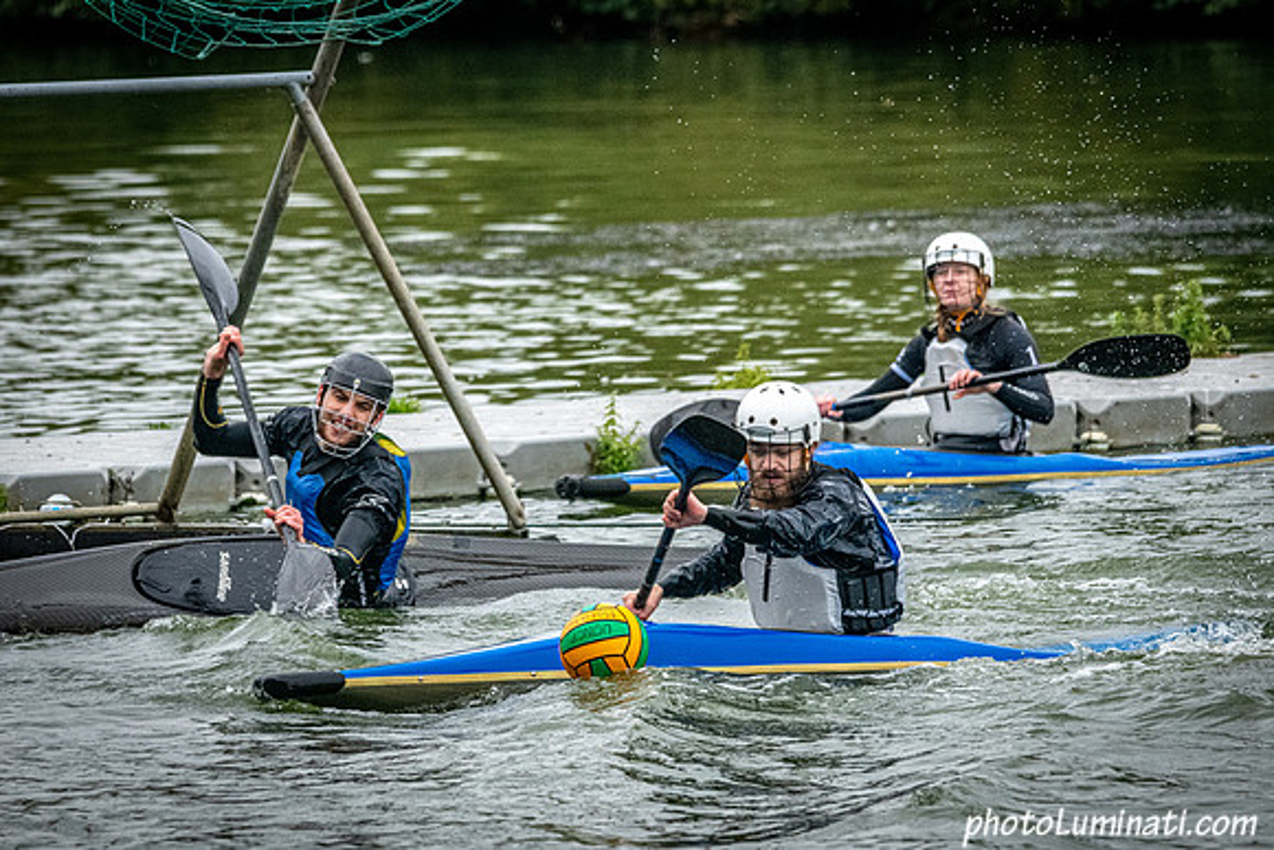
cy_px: 553
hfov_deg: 5.3
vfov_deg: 3.5
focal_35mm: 390
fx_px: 13811
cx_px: 595
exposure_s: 1/2500
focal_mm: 300
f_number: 7.1
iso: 3200
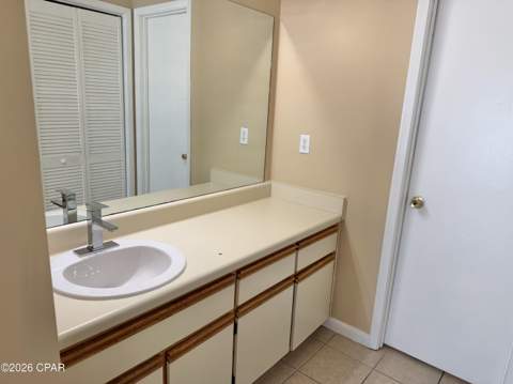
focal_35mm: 24
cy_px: 192
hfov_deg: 71.7
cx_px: 256
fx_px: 355
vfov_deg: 56.7
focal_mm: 6.76
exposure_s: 1/120
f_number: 1.78
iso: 125
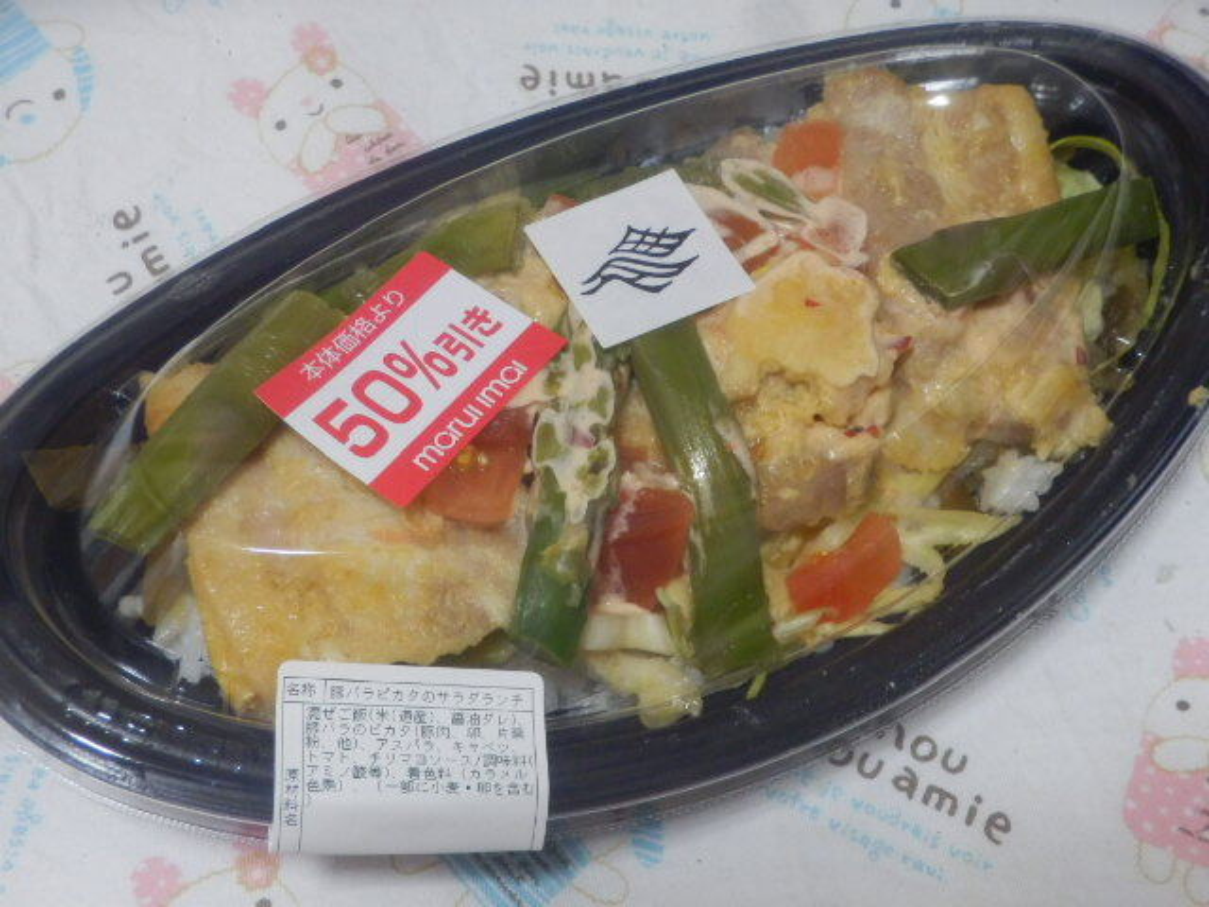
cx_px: 604
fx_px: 2200
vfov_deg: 23.3
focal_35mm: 63
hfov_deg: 30.7
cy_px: 454
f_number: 4.6
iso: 800
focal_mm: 11.1
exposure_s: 1/30
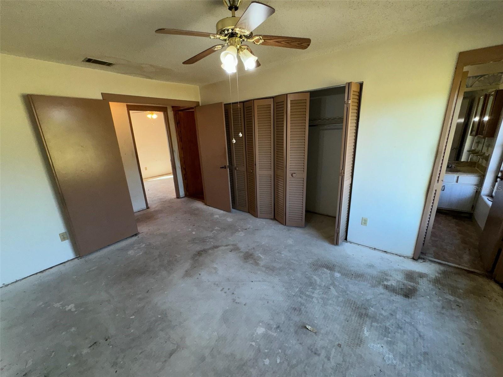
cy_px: 188
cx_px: 252
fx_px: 203
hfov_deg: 102.1
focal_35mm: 14
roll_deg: +2.0
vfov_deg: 85.7
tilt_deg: -16.9
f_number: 2.2
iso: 80
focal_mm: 2.22
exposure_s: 1/122
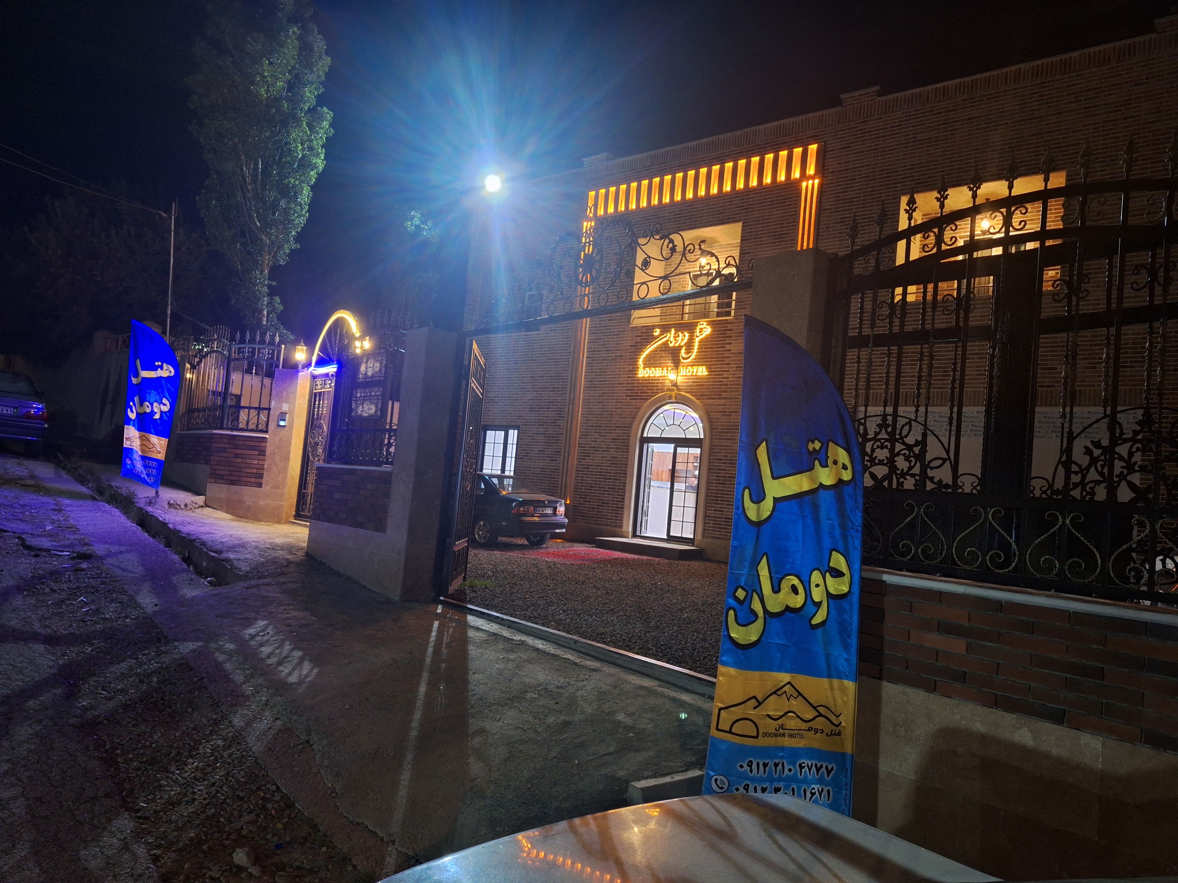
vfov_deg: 58.9
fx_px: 783
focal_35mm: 23
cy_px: 442
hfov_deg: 73.9
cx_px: 589
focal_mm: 5.54
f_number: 1.8
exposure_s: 1/20
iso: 500
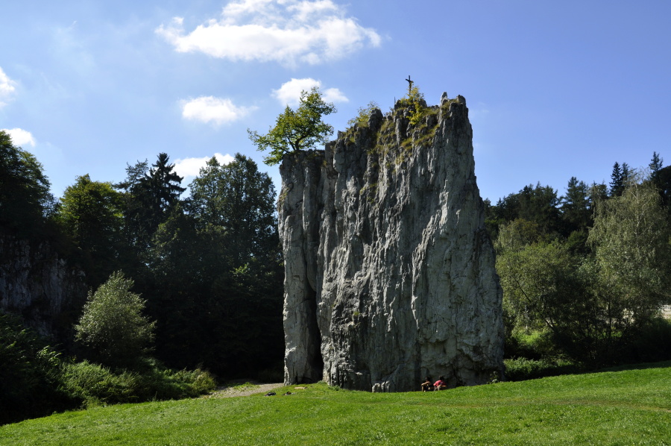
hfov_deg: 62.0
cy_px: 223
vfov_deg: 43.5
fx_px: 559
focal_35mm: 30
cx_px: 336
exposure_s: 1/125
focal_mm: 20
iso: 200
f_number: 10
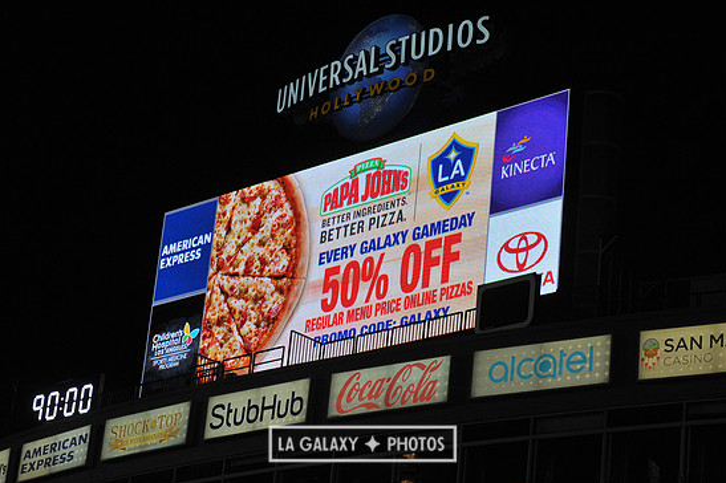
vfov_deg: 13.1
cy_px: 244
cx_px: 362
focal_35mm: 104
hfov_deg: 19.7
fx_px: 2096
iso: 1600
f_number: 10
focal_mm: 98
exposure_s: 1/400
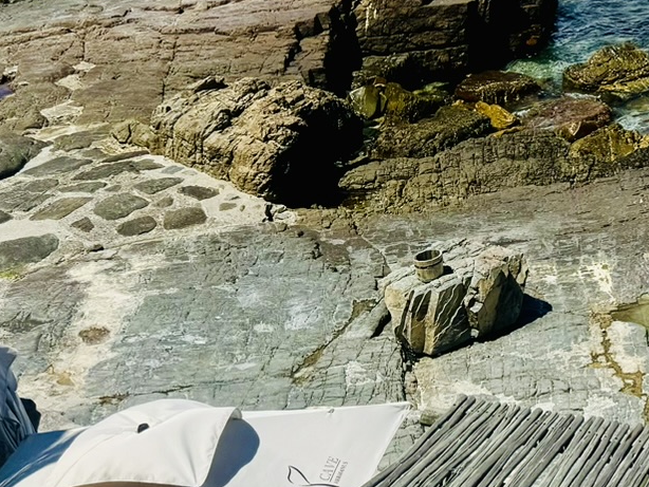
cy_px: -177
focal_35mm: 80
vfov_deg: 17.1
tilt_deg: -7.5
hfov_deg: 21.2
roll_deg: +1.2
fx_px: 1500
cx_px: 926
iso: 80
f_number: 1.78
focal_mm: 6.76
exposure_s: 1/9009
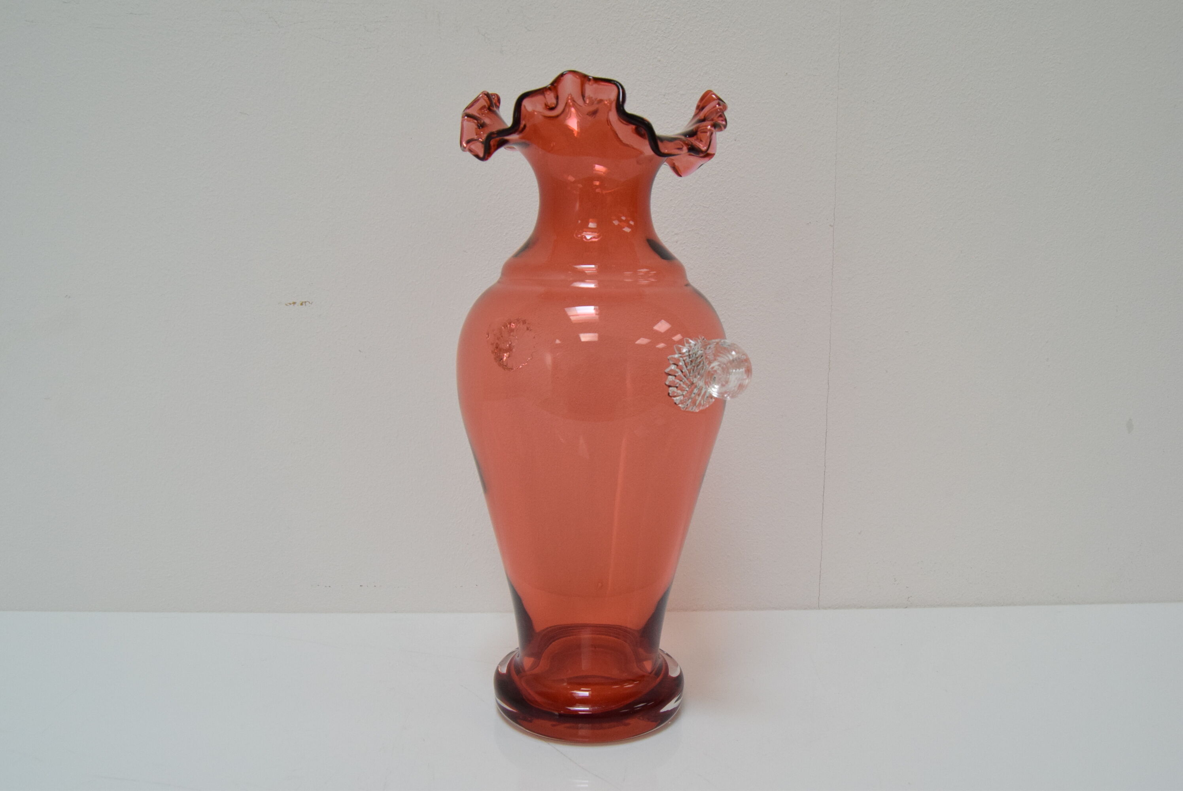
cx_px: 592
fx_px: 1085
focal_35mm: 33
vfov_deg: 40.0
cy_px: 396
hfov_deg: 57.2
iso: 1600
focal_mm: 22
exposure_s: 1/250
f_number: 8
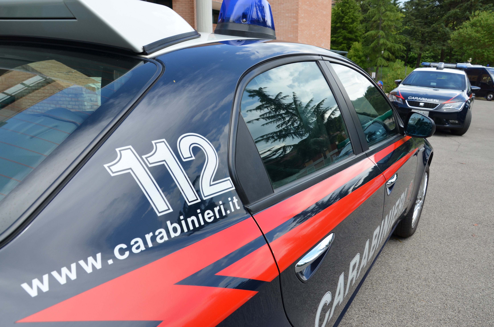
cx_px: 247
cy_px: 164
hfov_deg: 67.5
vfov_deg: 47.7
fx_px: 370
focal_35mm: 27
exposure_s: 1/200
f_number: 7.1
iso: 200
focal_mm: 18
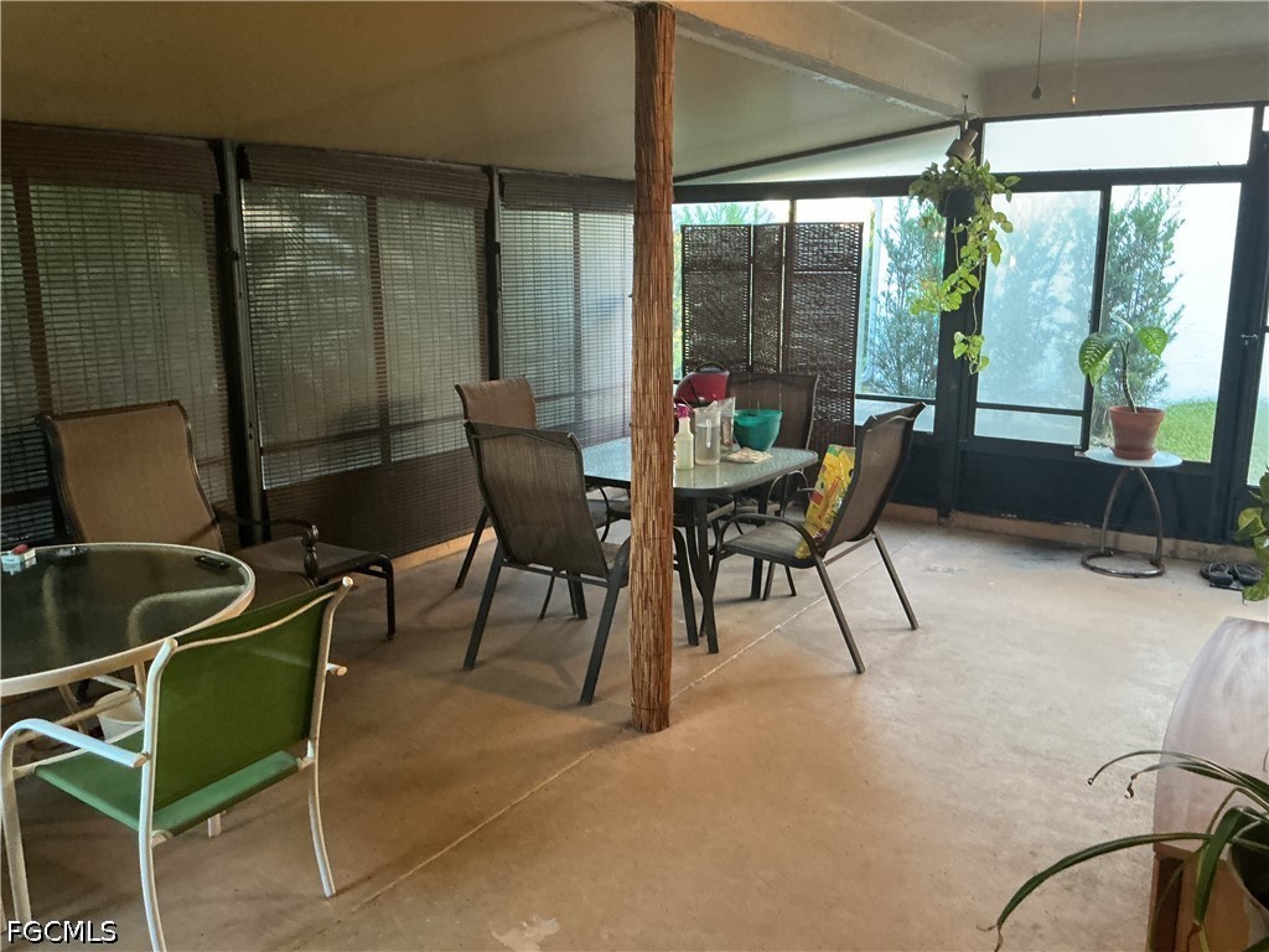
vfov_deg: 48.2
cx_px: 634
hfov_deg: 61.7
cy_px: 476
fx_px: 1063
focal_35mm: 29
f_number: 1.8
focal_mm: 3
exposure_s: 1/40
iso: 250
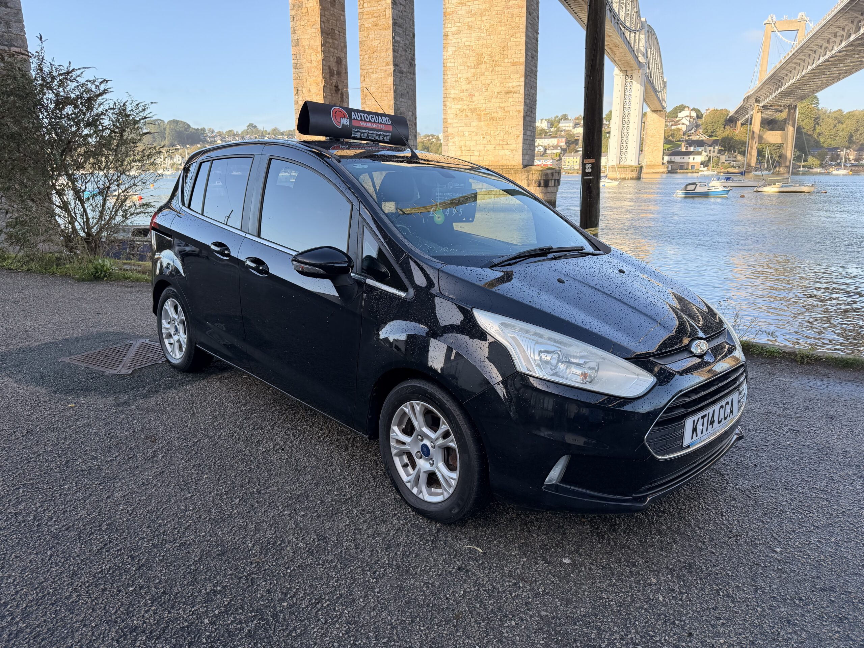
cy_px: 324
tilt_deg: -14.0
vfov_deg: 56.8
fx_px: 599
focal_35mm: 24
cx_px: 432
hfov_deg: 71.6
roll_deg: +0.2
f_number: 1.78
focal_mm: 6.76
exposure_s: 1/1106
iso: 100
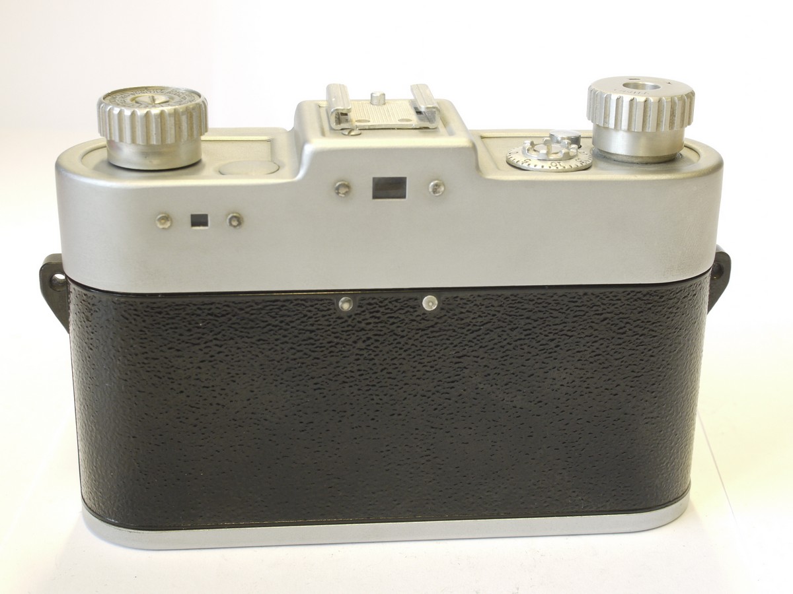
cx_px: 396
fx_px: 1375
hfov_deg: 32.2
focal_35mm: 60
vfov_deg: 24.4
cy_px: 297
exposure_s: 1/15
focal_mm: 30
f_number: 8
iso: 400
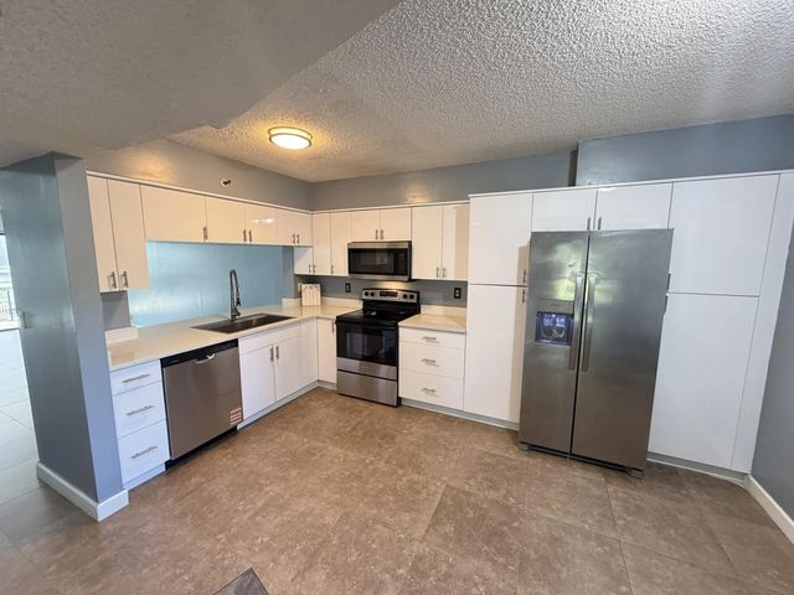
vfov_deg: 85.7
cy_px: 298
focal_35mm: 14
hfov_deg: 102.1
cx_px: 397
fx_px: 321
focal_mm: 2.22
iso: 400
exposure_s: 1/60
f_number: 2.2
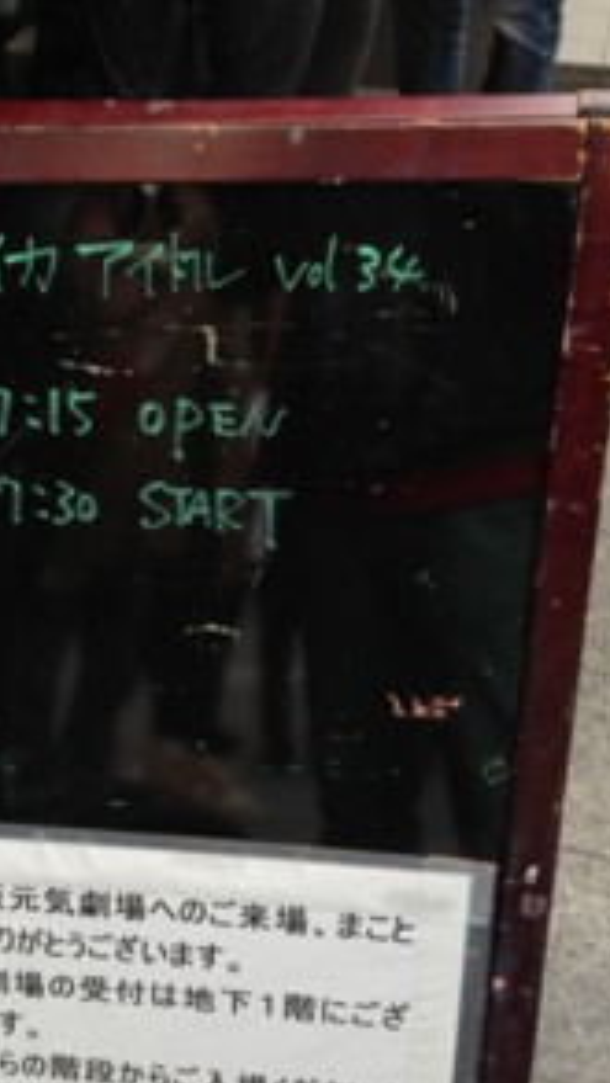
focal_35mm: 49
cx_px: 74
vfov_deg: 42.1
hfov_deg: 23.9
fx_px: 1408
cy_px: 551
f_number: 2.4
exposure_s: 1/60
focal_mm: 4.13
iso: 50
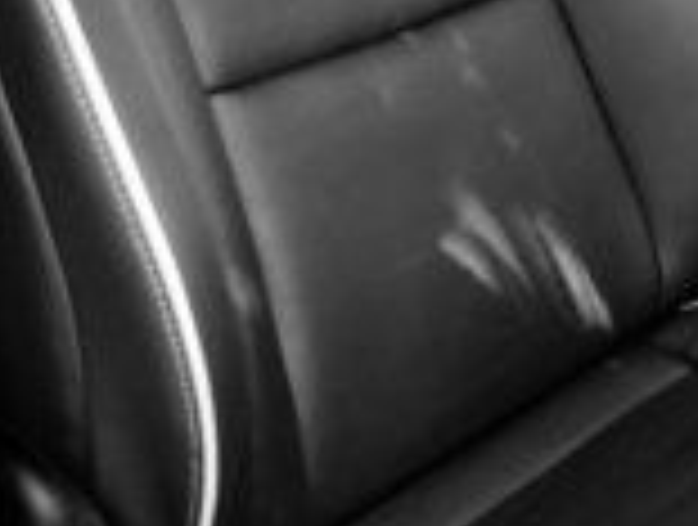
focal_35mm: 95
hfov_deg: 19.5
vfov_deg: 14.4
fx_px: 1920
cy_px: -312
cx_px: 829
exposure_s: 1/200
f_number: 2.8
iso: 1600
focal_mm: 24
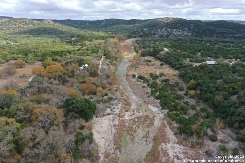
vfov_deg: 46.4
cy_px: 82
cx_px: 122
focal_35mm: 28
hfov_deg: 65.5
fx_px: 191
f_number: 5
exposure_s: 1/240
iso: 100
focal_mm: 10.26
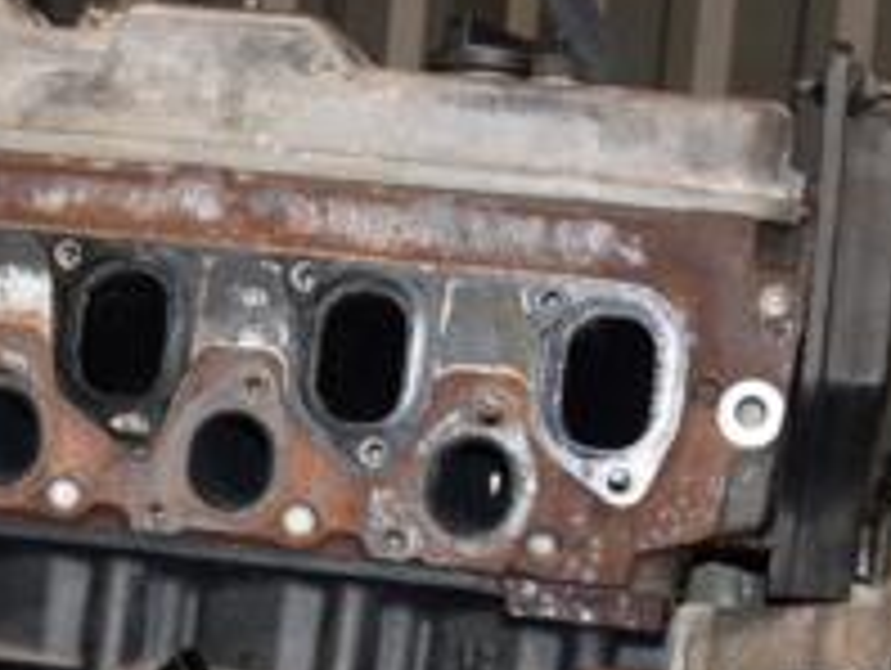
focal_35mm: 96
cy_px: 800
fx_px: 2474
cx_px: 220
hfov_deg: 20.3
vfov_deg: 14.9
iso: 800
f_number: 5
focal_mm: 22
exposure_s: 1/60
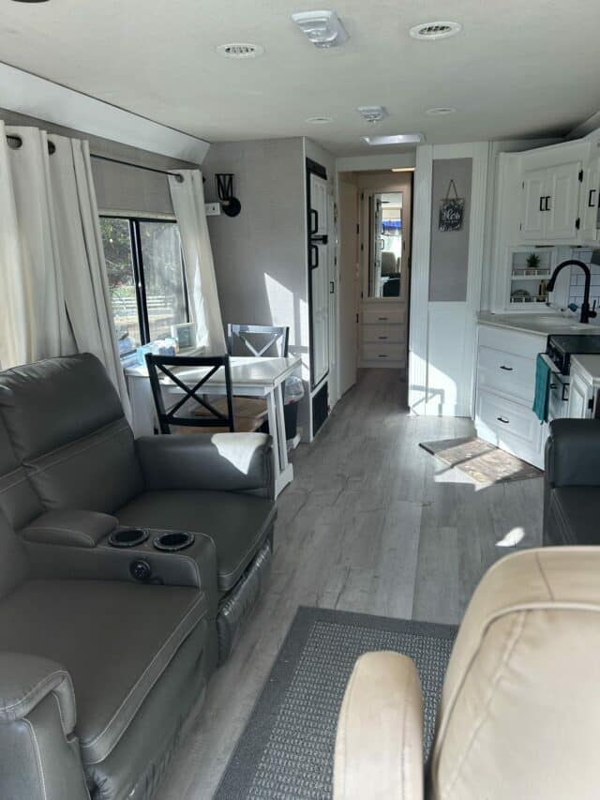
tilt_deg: -12.6
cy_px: 400
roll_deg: +2.2
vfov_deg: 67.3
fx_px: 601
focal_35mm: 26
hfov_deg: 53.1
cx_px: 300
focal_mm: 5.7
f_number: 1.5
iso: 64
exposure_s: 1/166
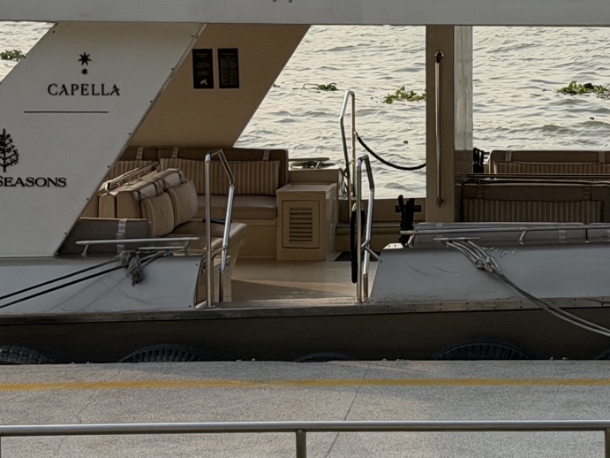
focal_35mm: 139
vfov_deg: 10.6
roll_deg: +0.8
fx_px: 2449
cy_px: 84
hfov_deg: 14.1
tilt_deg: -4.8
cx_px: 470
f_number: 1.78
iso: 64
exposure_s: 1/3891
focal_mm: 6.76
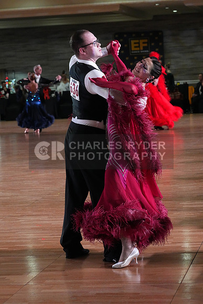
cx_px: 102
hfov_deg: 12.2
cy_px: 152
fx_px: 947
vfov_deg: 18.3
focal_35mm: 112
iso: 10000
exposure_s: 1/400
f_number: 7.1
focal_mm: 112
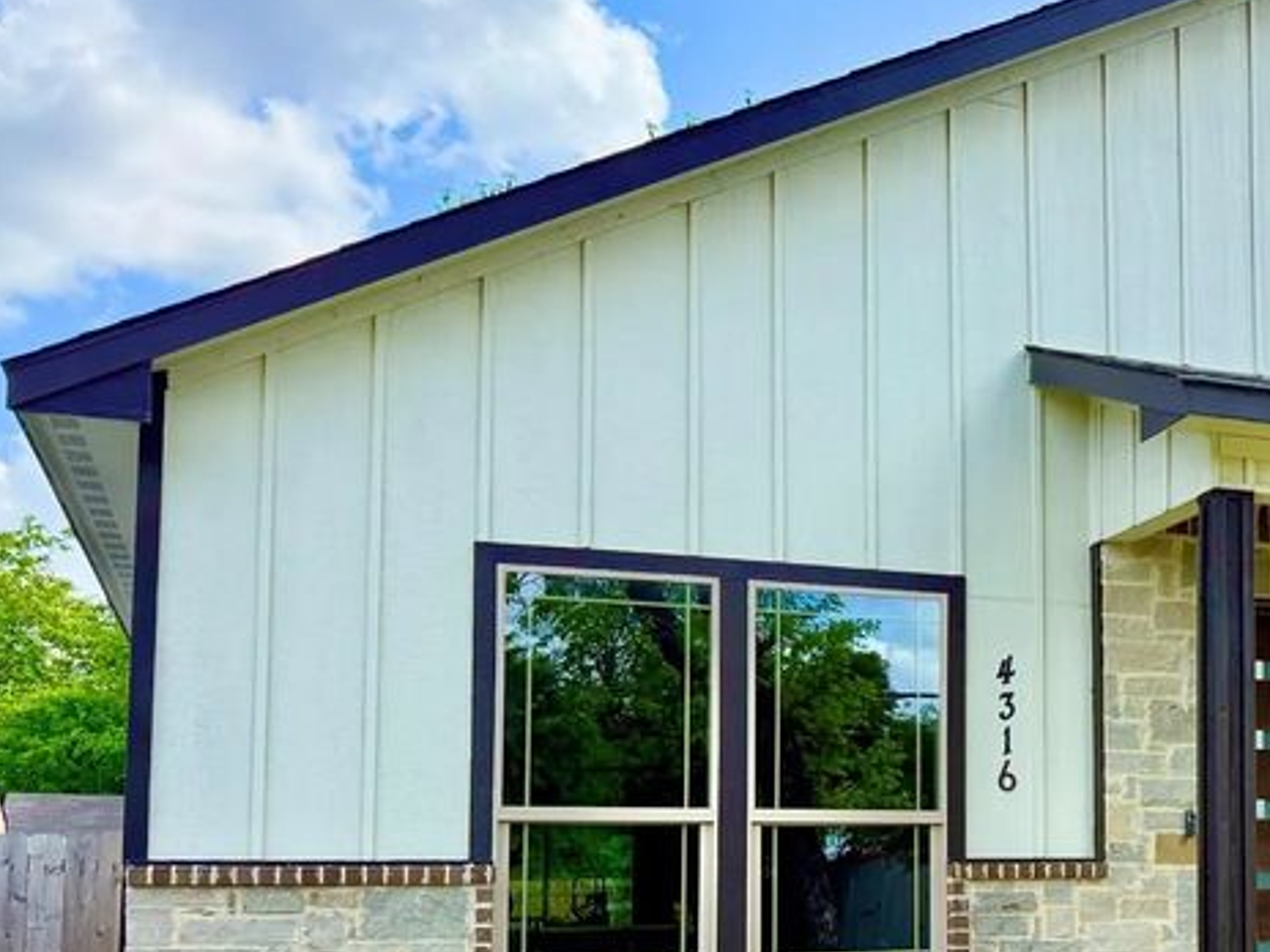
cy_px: 747
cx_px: 1297
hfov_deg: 32.9
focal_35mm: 53
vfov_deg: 27.0
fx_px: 1944
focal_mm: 6.76
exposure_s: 1/2445
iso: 100
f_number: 1.78
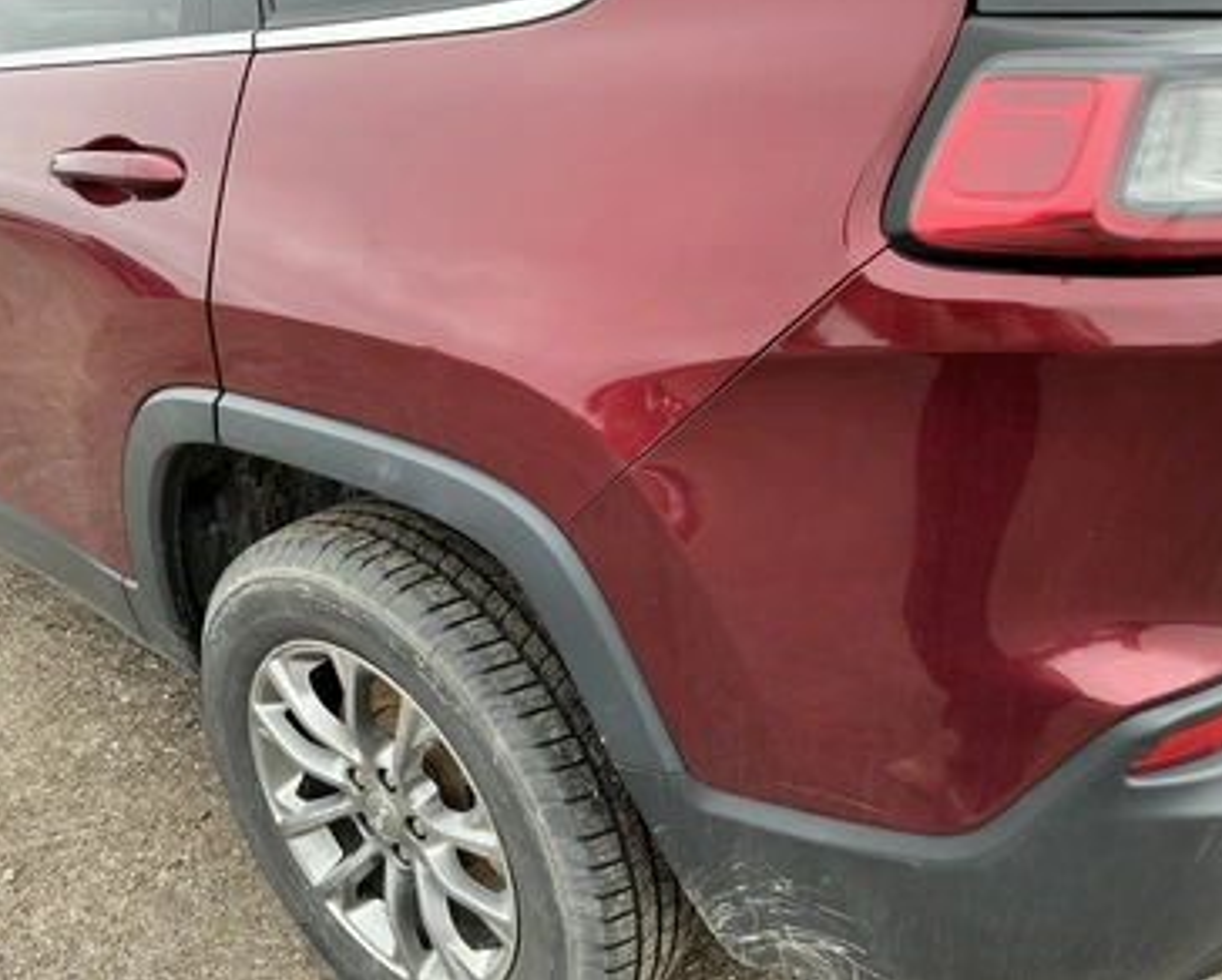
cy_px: 480
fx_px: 1086
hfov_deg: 58.7
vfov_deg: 48.6
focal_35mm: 30
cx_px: 631
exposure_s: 1/122
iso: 25
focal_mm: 3
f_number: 1.8
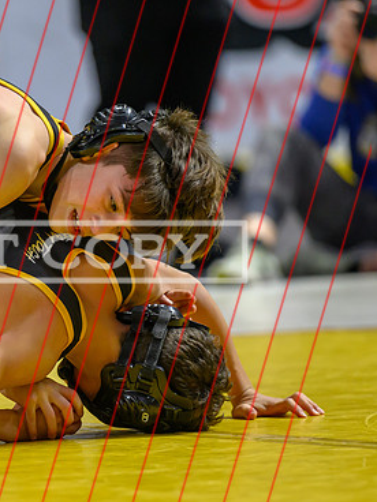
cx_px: 65
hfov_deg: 3.3
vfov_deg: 4.4
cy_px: 311
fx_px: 6564
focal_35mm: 452
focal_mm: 200
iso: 2500
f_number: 2.8
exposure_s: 1/800
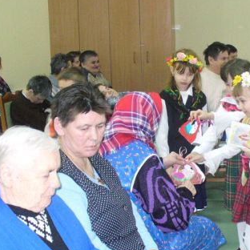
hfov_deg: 25.1
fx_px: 556
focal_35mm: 68
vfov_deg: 25.4
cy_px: 127
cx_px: 184
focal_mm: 6.1
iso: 250
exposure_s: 1/30
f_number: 2.8
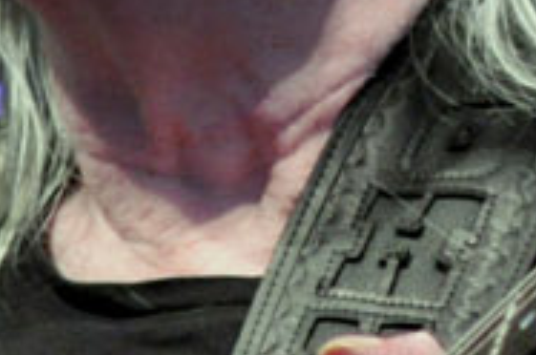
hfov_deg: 2.5
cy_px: 40
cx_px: 817
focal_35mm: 841
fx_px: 12500
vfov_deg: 1.6
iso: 1250
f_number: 2.8
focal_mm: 70
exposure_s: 1/320
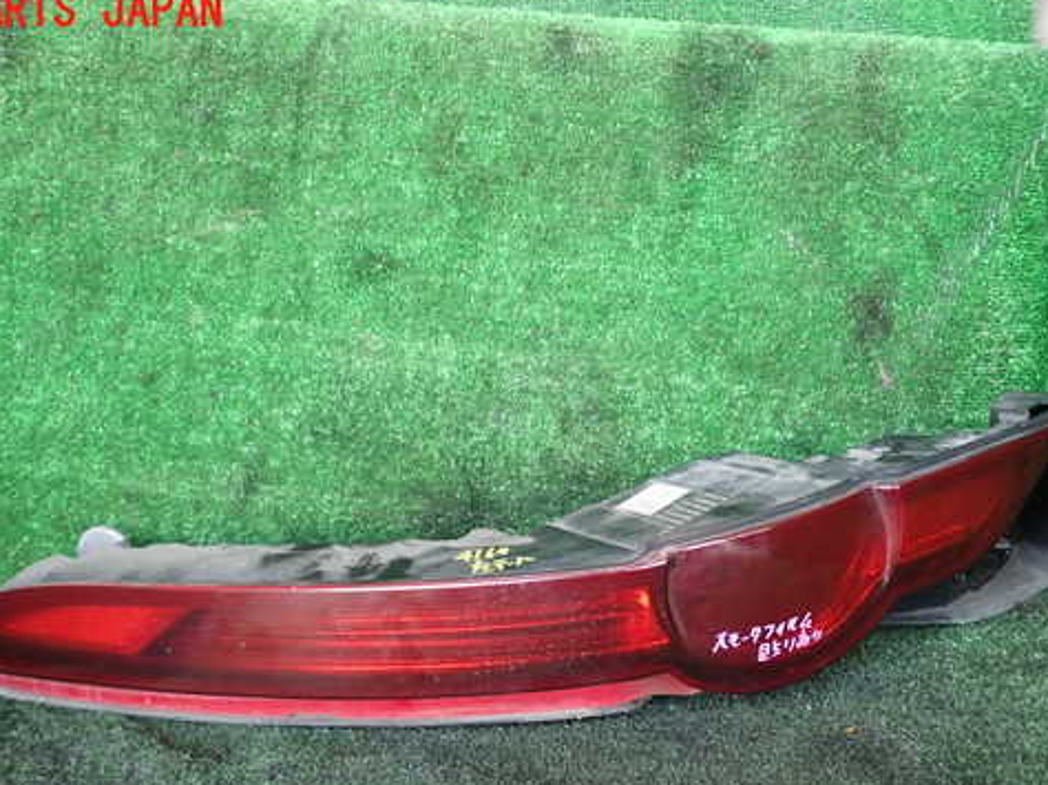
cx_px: 484
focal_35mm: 38
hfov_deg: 49.0
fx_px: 1150
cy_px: 482
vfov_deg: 37.5
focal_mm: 5.4
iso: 200
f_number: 2.3
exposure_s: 1/40
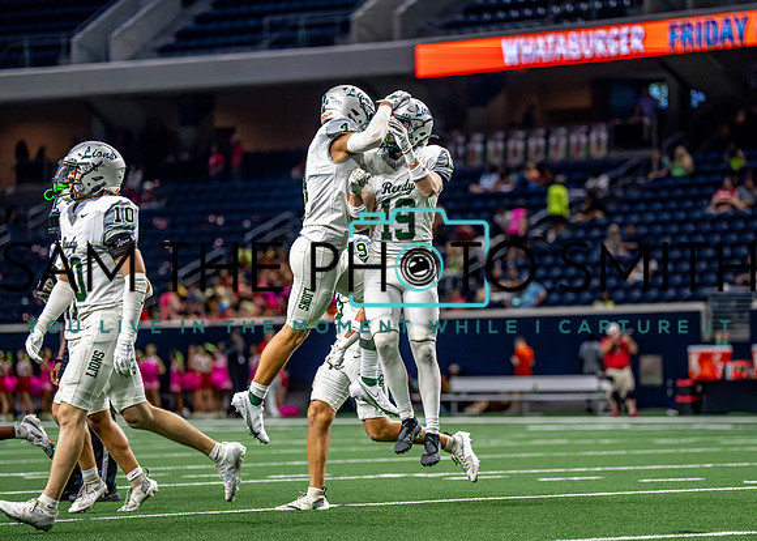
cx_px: 408
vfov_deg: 7.7
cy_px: 299
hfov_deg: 10.8
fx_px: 3989
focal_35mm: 186
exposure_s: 1/2000
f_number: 2.8
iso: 5000
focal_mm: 153
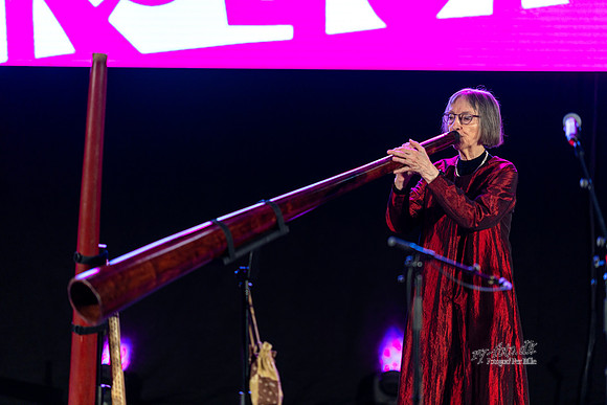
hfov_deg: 23.9
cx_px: 304
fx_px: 1433
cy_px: 202
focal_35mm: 85
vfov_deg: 16.1
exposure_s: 1/200
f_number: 1.4
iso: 320
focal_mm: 85
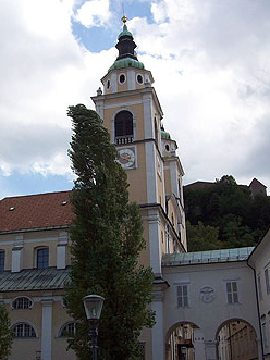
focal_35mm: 49
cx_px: 91
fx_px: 510
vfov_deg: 38.9
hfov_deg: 29.5
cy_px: 182
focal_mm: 6
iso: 80
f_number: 4.8
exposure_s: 1/536
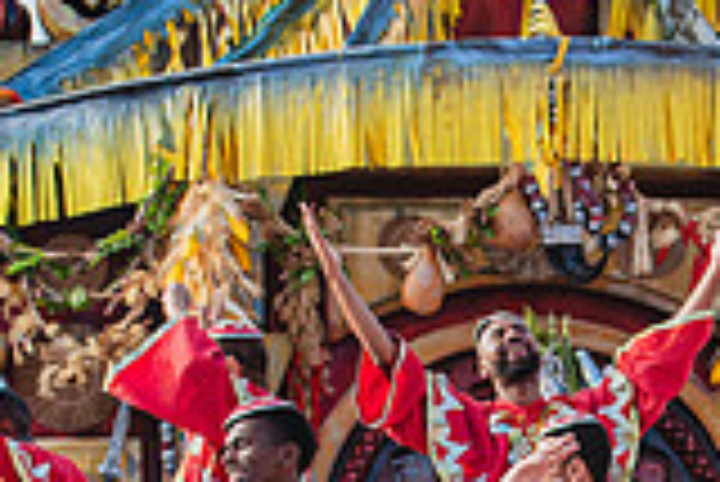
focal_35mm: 254
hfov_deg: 8.1
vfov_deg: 5.4
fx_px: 5084
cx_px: 652
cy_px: 613
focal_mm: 70
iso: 400
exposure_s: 1/1600
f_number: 5.6
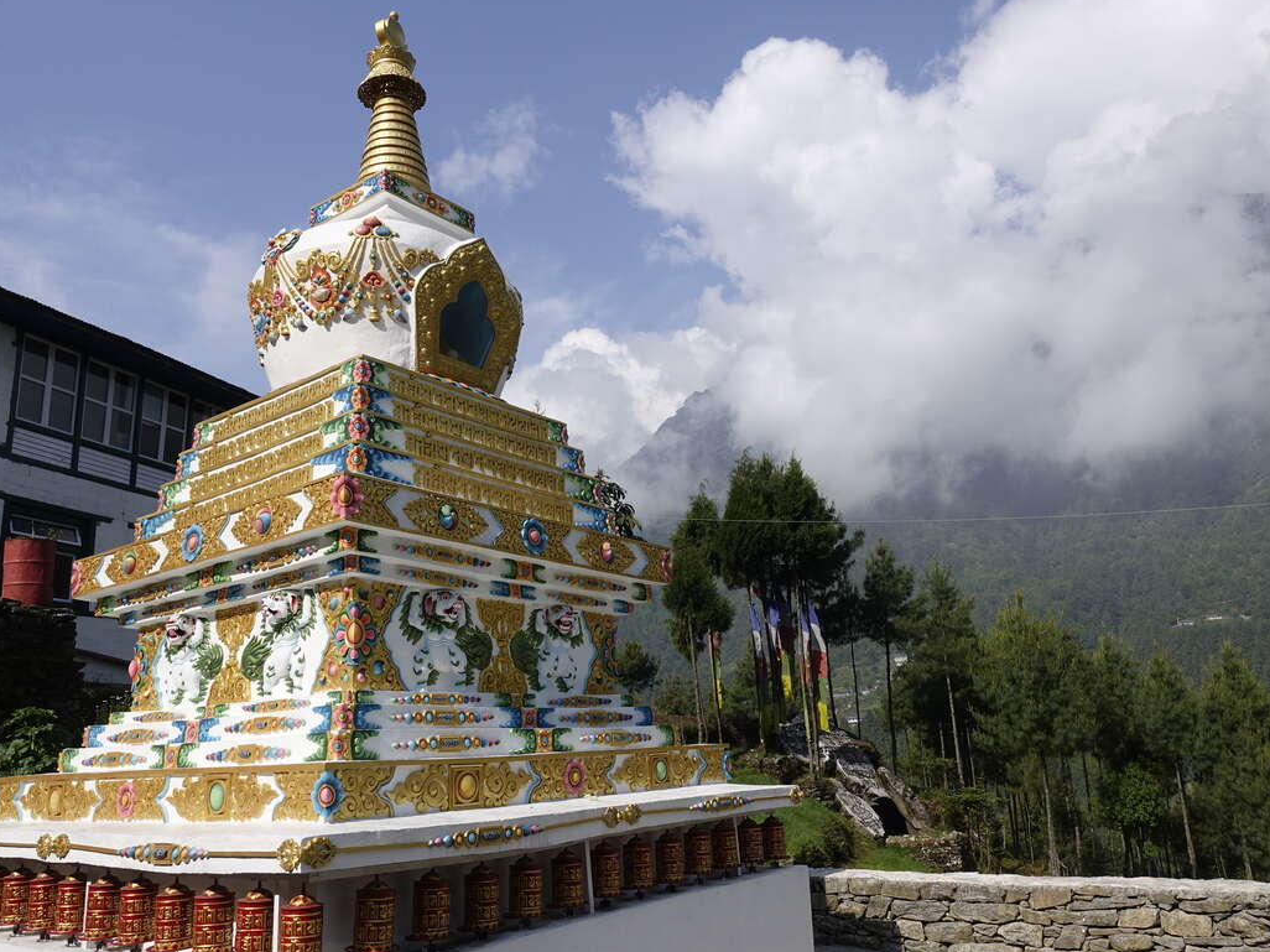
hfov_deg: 65.3
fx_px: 990
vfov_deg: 51.3
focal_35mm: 27
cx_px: 637
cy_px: 480
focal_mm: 8.8
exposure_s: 1/640
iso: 125
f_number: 5.6
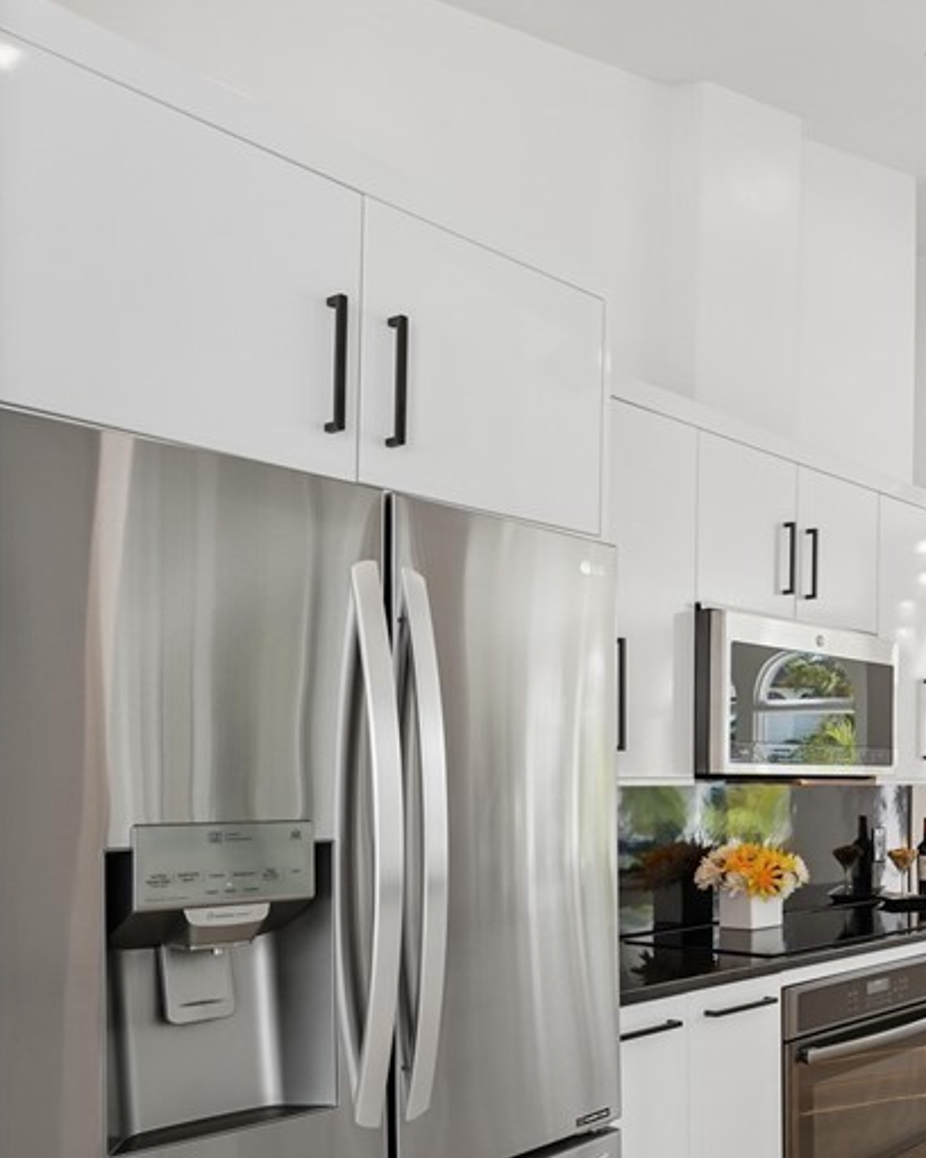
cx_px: 1103
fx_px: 1096
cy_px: 781
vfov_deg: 54.4
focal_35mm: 32
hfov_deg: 36.0
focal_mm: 16
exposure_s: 1/30
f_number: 8
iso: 400
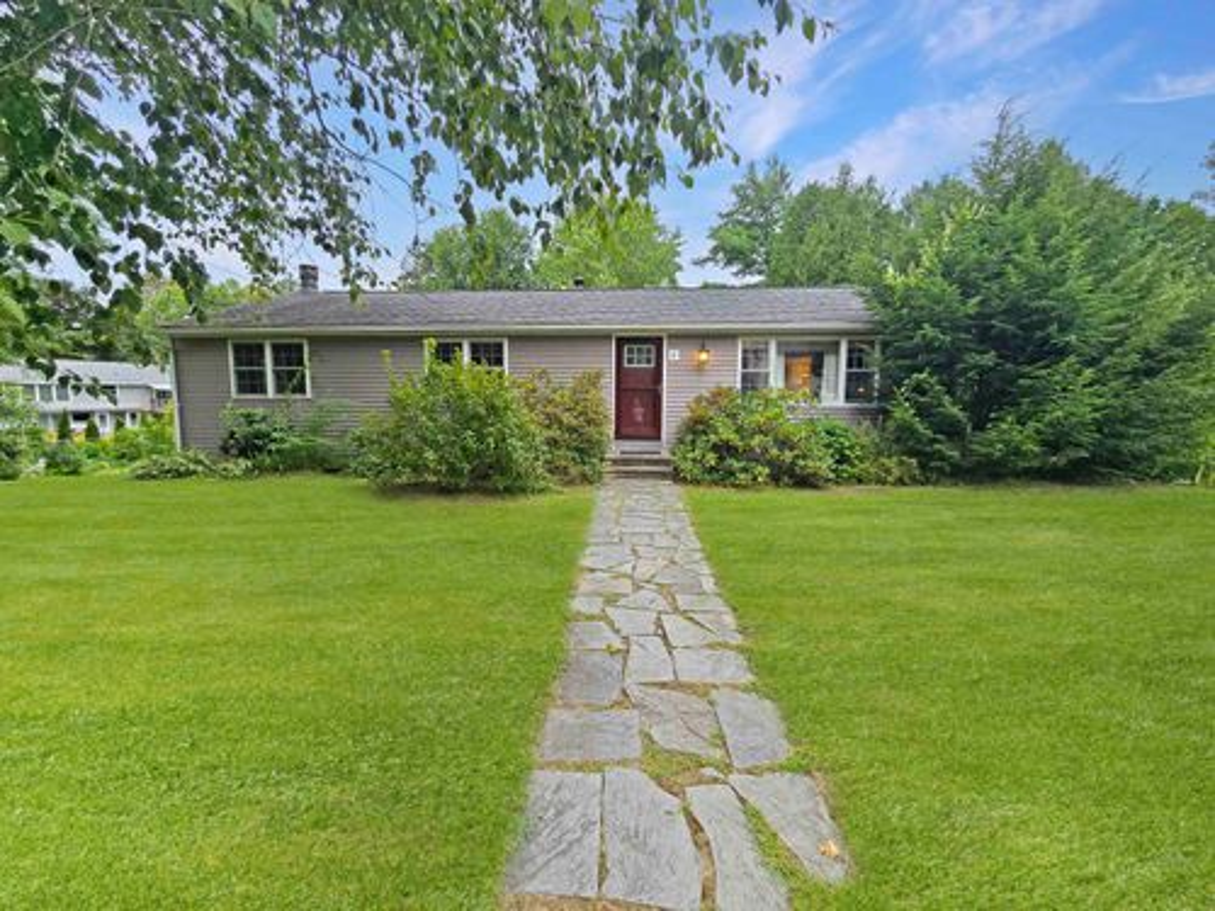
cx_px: 608
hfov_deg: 106.2
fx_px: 456
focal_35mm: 13
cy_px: 456
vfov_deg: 89.9
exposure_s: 1/288
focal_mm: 2.2
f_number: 2.2
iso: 50
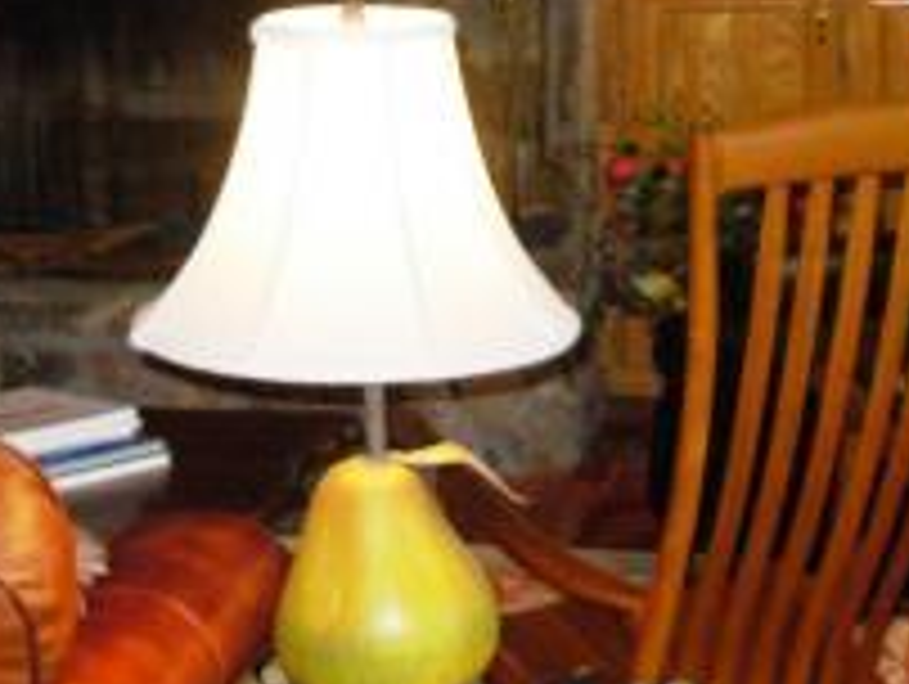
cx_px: 122
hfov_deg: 17.8
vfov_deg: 13.3
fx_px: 2866
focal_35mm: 109
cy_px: -122
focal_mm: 6.3
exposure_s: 1/76.1
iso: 188
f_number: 2.9
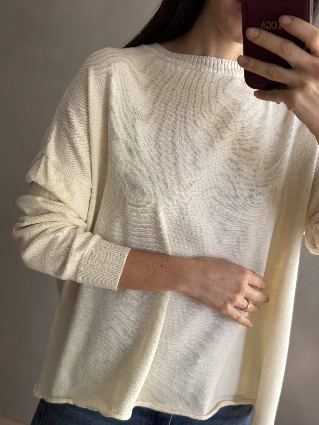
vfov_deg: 39.7
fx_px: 590
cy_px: 212
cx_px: 160
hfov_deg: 30.3
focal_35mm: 48
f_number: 1.78
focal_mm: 6.76
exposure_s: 1/121
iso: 64
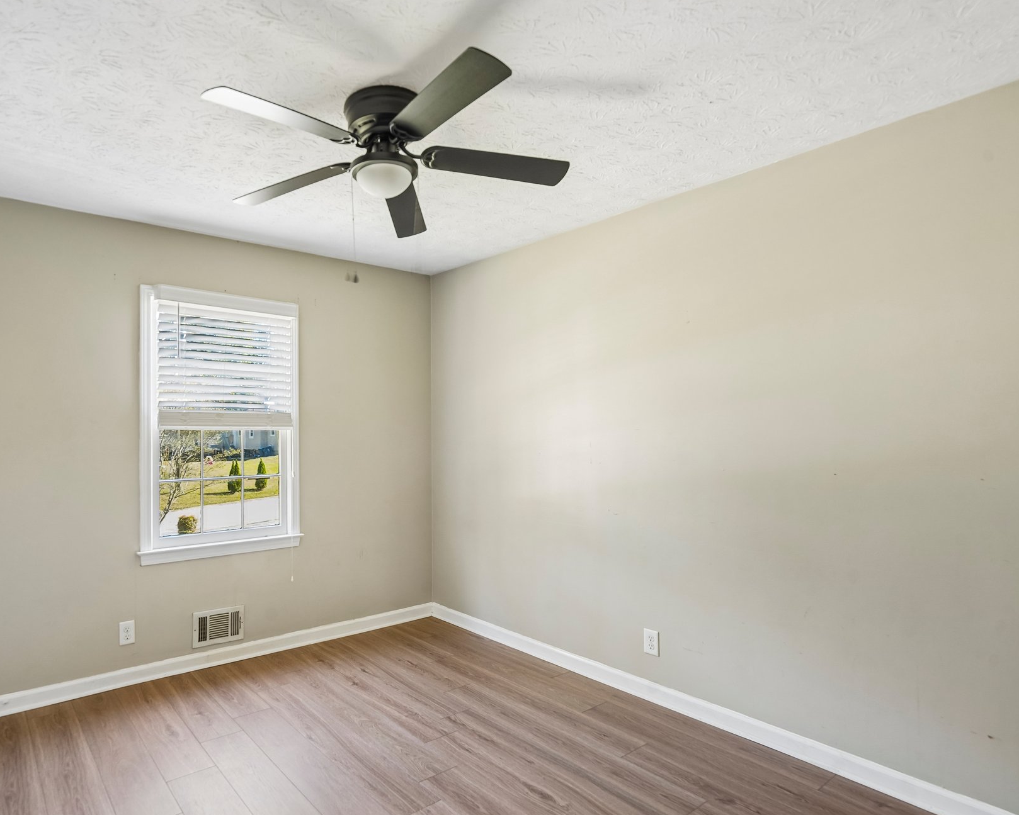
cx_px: 385
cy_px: 421
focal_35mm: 19
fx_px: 573
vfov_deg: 70.8
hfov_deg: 81.8
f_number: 8
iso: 400
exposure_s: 1/6
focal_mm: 16
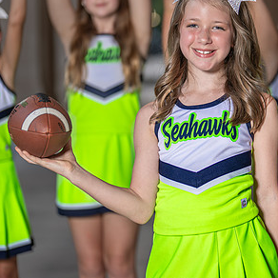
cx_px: 213
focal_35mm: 107
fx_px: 972
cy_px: 114
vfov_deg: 16.3
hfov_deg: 16.2
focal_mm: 50
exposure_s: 1/400
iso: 100
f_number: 1.2
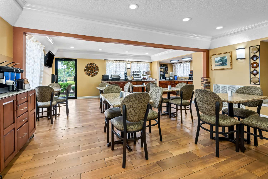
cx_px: 134
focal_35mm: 14
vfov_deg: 81.3
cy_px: 90
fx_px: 104
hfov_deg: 104.2
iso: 320
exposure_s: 1/6
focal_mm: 14
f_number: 8
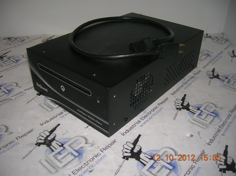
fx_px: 232
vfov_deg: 41.7
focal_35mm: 34
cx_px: 118
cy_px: 88
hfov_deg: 54.0
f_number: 2.9
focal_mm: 5.7
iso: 50
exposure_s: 1/60.1
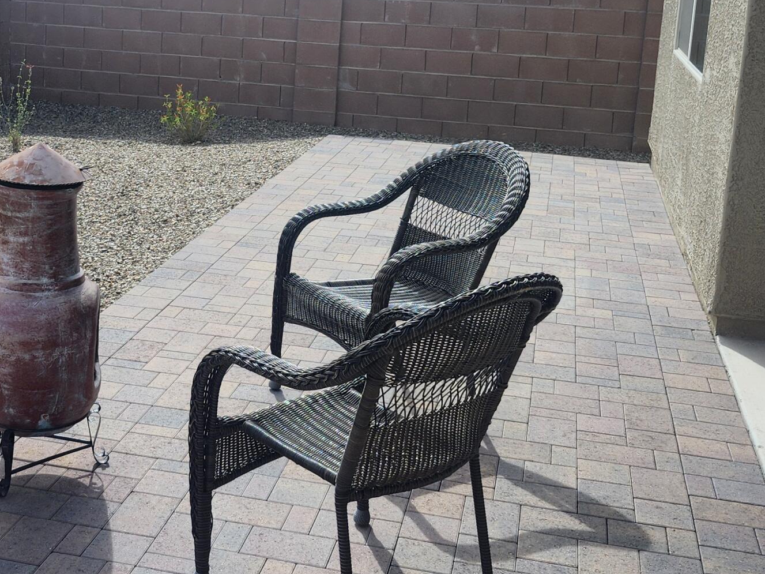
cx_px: 238
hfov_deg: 36.3
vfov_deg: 27.5
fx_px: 1149
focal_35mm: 52
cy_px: 127
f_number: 1.8
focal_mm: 5.54
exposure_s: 1/2621
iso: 25
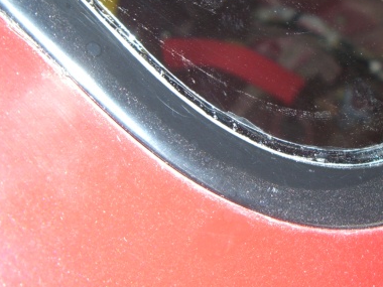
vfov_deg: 18.4
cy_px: 144
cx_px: 310
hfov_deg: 24.0
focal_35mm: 80
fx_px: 885
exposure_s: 1/60
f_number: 2.7
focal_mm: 6.2
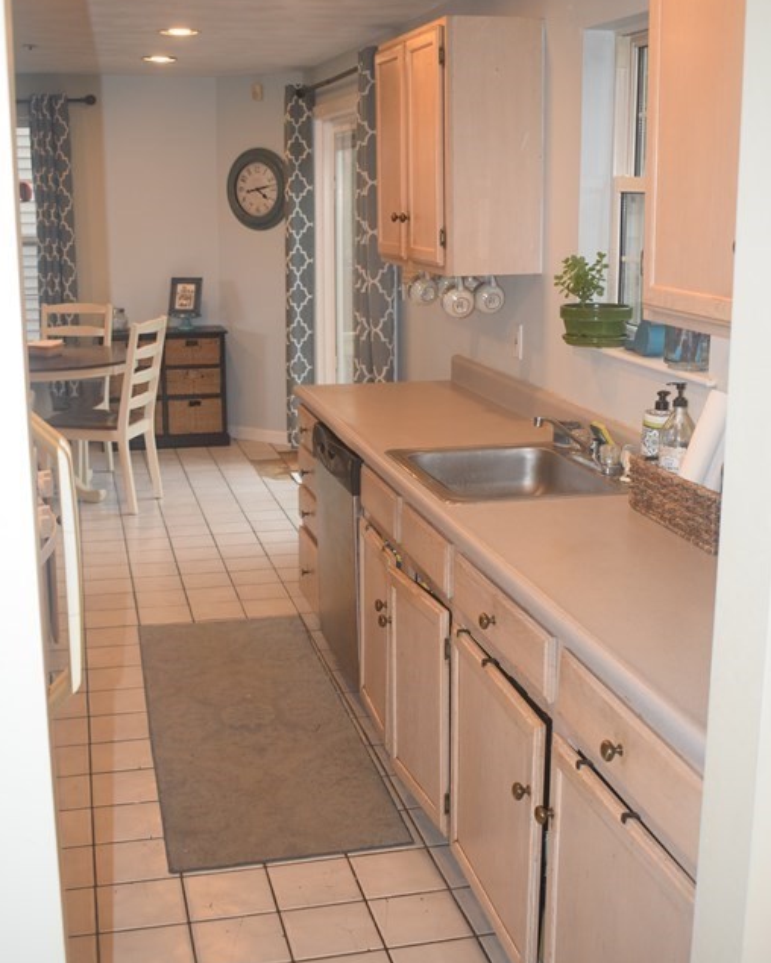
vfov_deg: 43.3
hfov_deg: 35.2
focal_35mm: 43
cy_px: 466
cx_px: 384
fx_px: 1214
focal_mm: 25
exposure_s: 1/100
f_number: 5
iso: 800
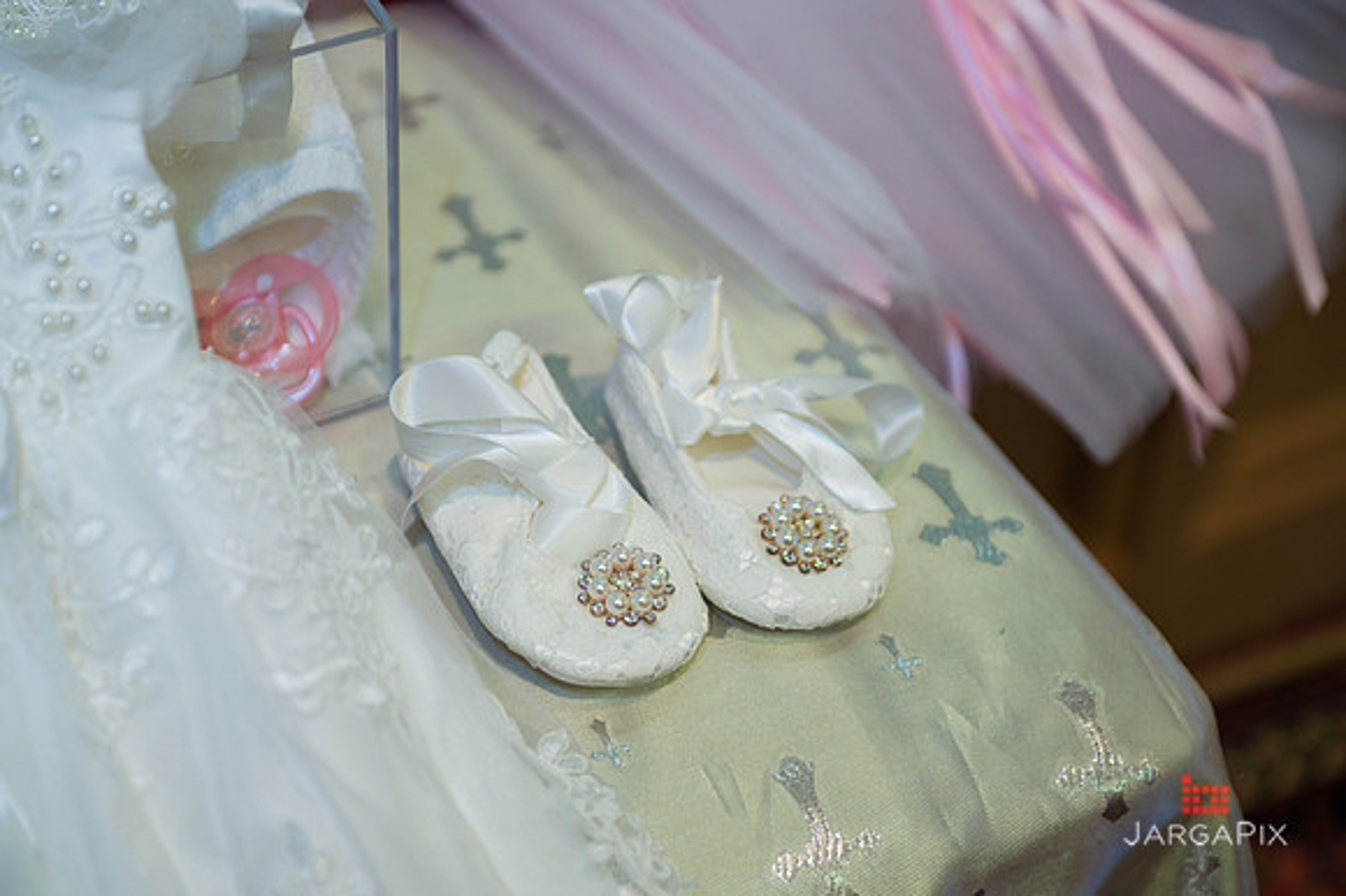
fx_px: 2616
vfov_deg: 19.4
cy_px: 448
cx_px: 673
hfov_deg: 28.9
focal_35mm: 70
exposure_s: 1/160
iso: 800
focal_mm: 70
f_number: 3.2
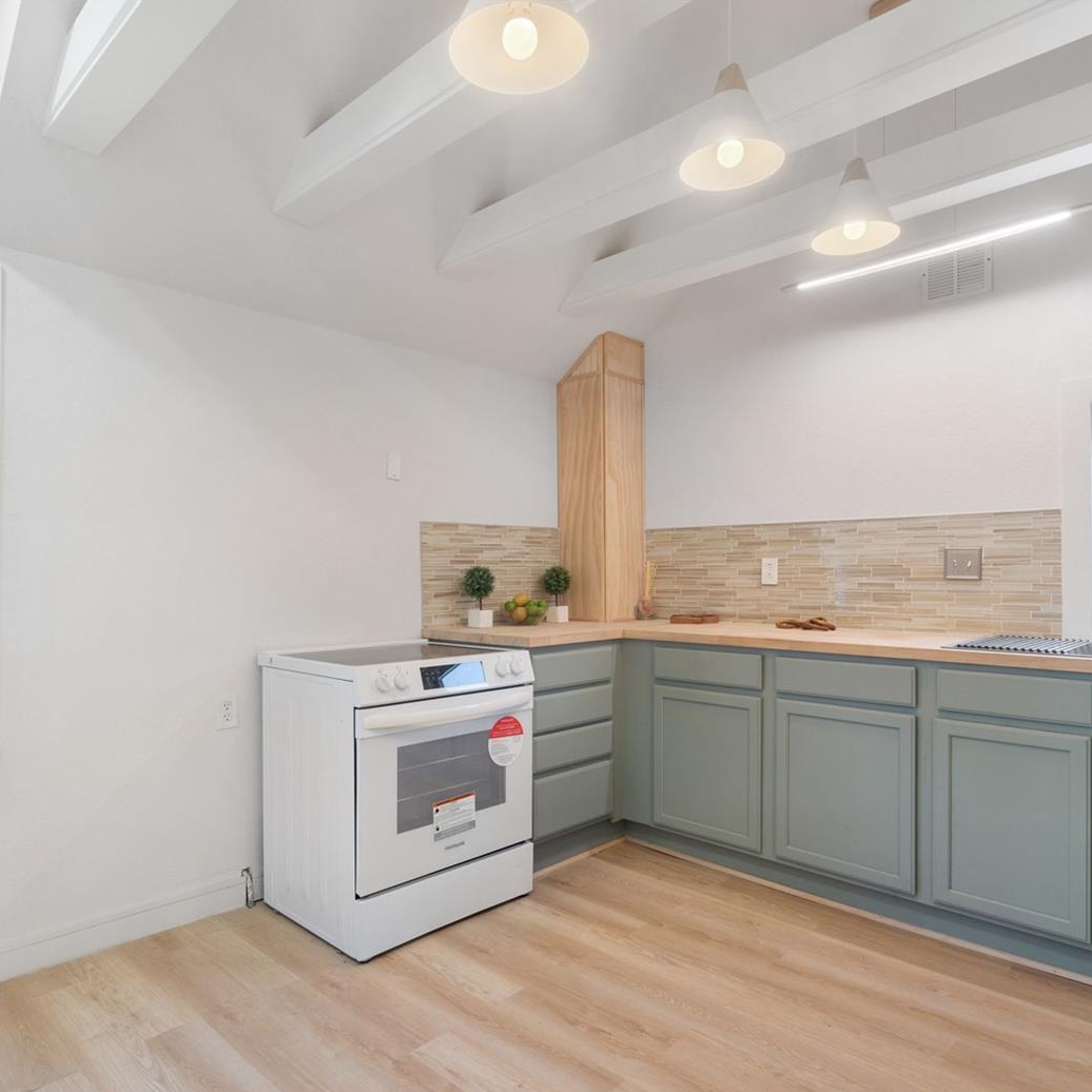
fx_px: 749
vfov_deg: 72.1
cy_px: 557
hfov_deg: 72.0
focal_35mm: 21
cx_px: 505
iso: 400
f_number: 8
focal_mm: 16
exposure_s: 1/8
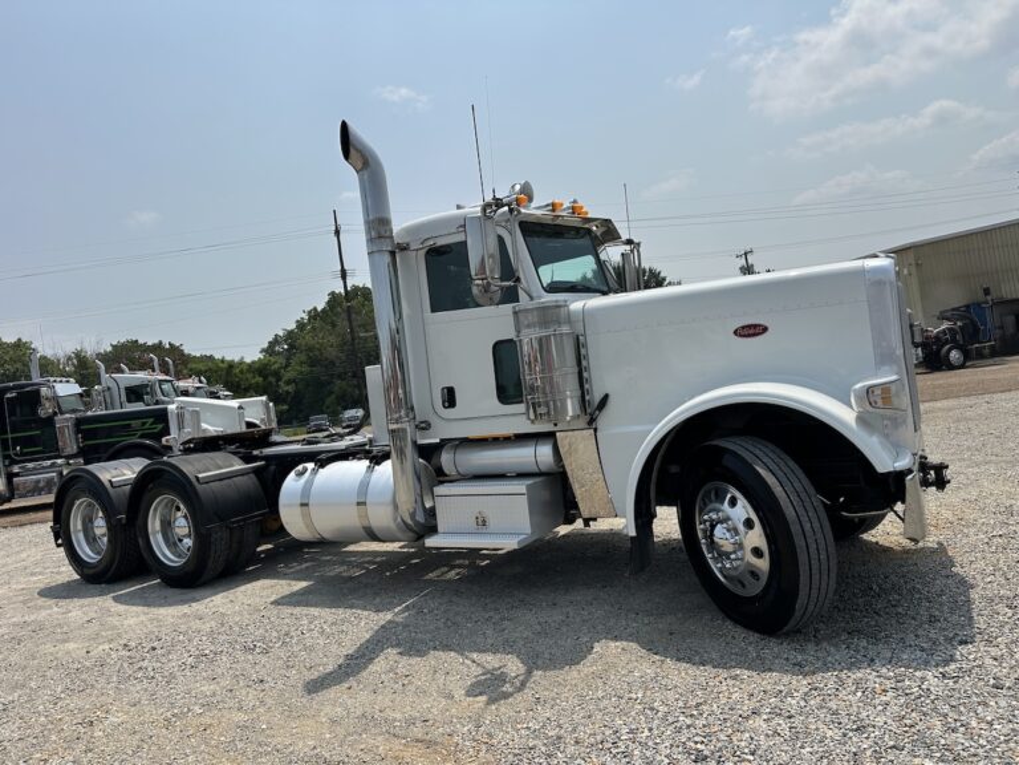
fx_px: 706
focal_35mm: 24
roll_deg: +8.0
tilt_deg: +2.9
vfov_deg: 56.8
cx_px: 510
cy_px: 382
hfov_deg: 71.6
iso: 80
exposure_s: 1/8929
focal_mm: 6.86
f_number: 1.78
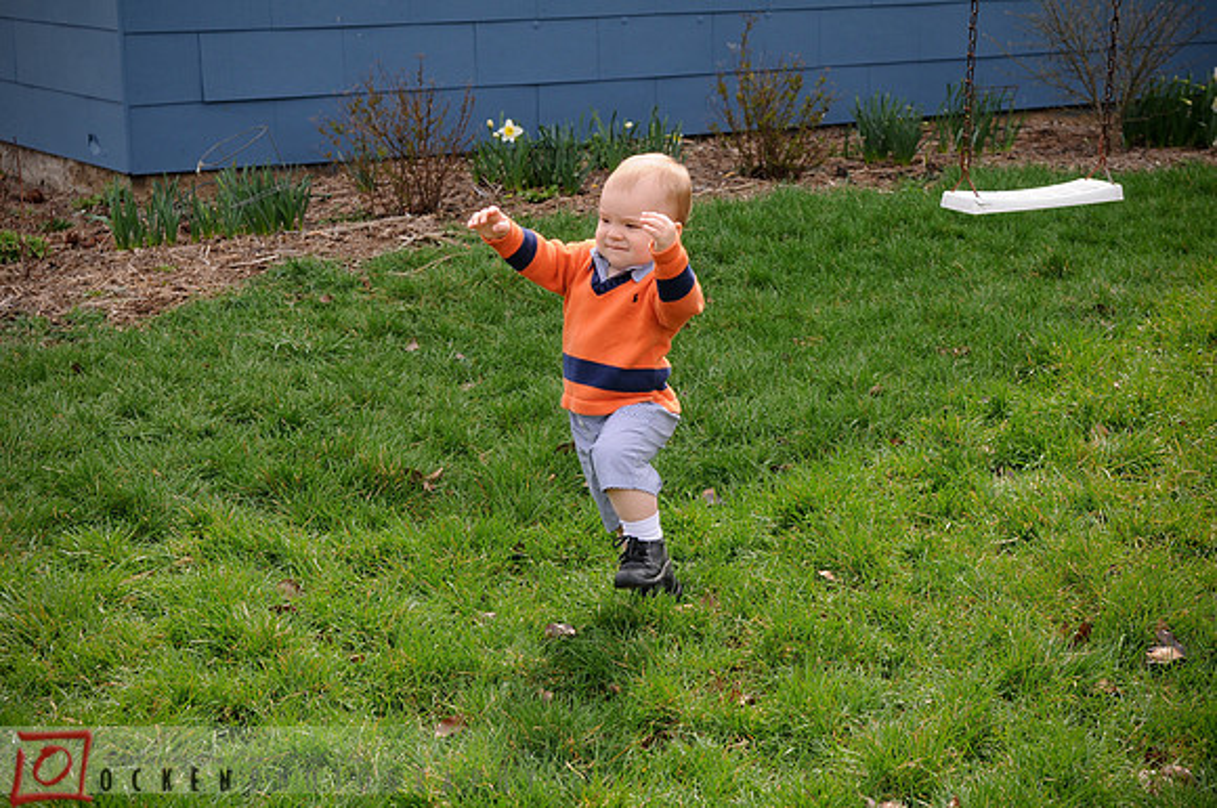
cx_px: 608
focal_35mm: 60
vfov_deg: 22.6
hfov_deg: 33.4
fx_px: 2025
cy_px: 404
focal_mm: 40
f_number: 5
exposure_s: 1/400
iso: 200
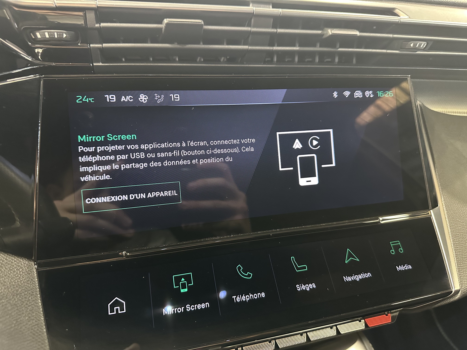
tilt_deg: -20.7
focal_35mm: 24
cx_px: 234
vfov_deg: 56.8
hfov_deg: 71.6
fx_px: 324
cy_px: 175
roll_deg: -0.6
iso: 800
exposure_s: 1/33
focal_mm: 6.86
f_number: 1.78
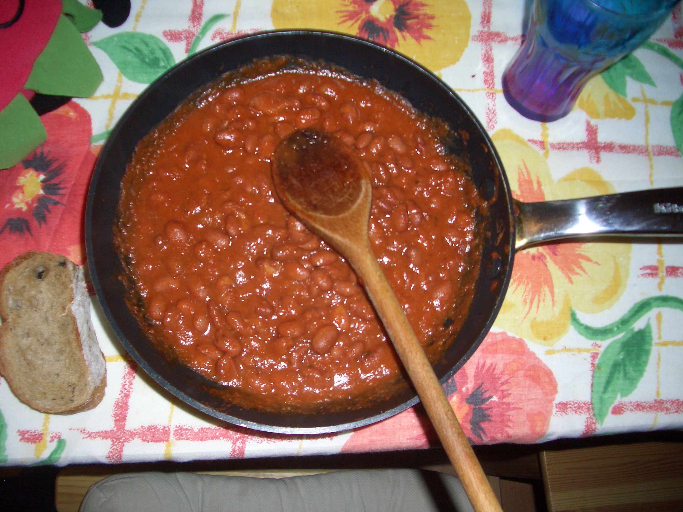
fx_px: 691
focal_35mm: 35
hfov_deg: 52.6
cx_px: 342
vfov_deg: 40.7
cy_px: 256
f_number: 2.6
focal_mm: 5.8
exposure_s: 1/60
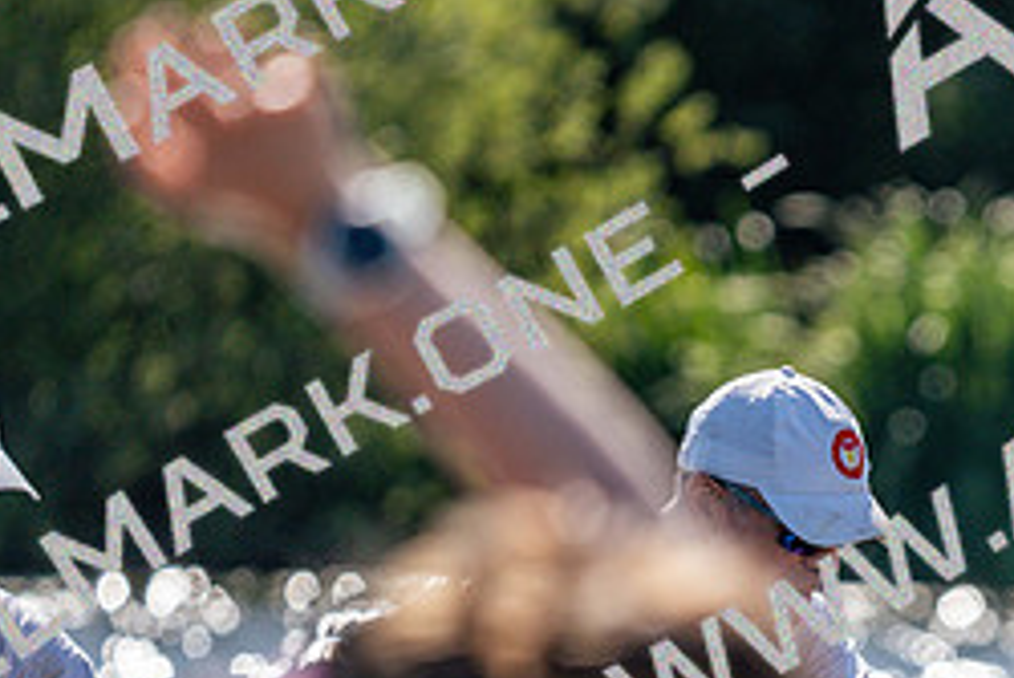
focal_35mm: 798
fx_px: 22489
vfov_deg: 1.7
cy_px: 745
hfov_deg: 2.6
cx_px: 1107
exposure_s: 1/2000
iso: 320
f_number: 6.3
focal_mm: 344
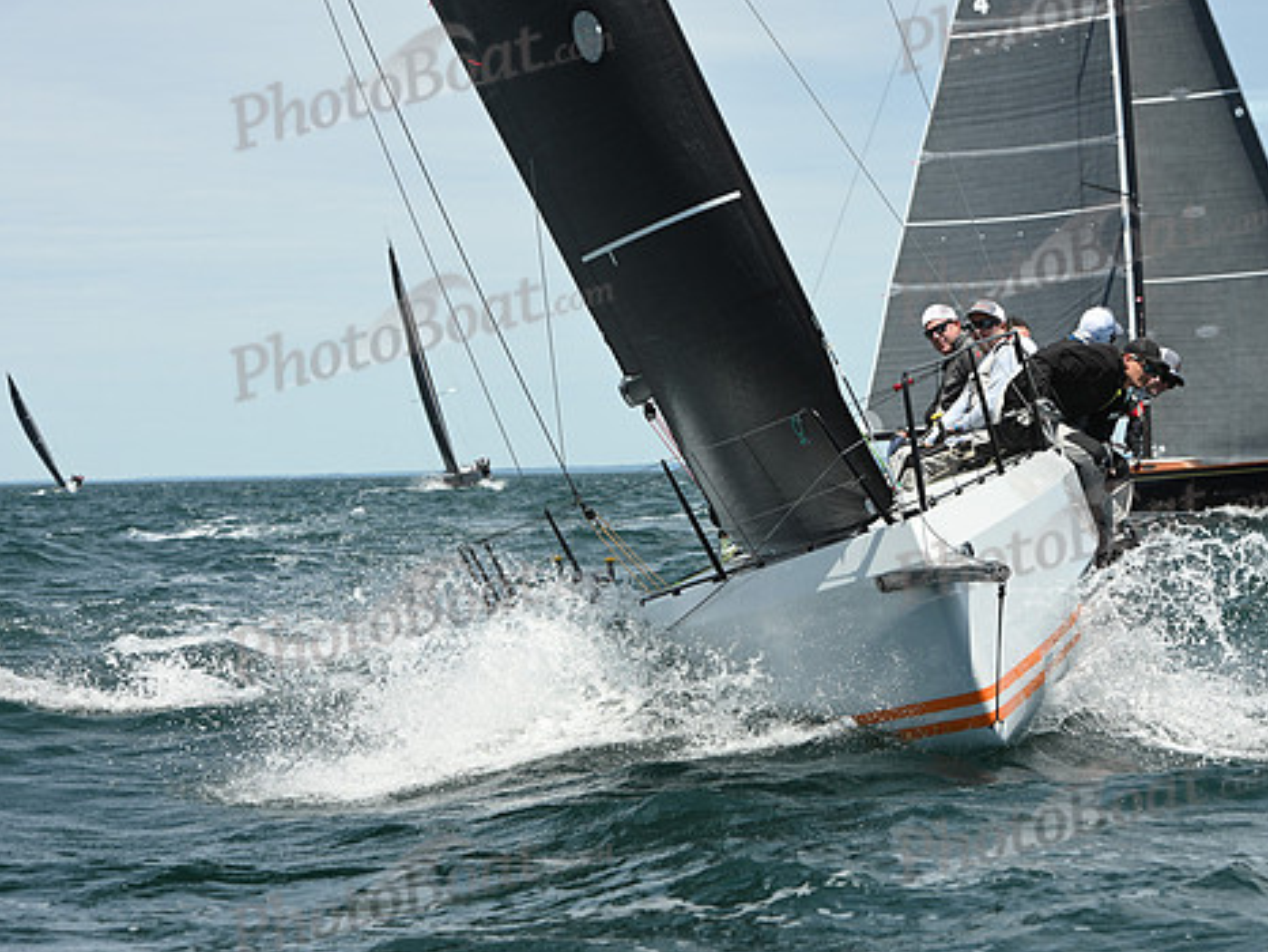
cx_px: 756
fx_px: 5351
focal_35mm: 146
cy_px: 434
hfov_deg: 13.5
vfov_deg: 10.2
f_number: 8
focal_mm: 122
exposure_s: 1/1000
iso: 320
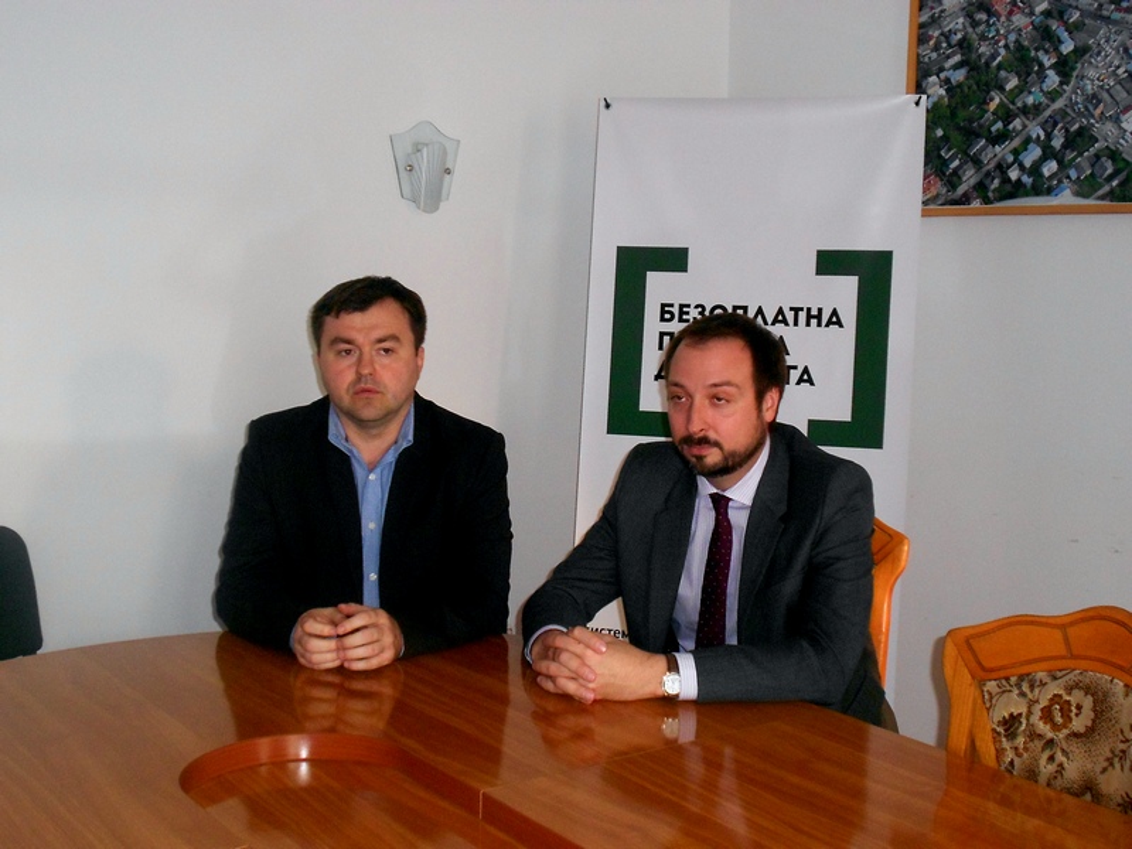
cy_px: 424
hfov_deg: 43.9
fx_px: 1406
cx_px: 566
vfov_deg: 33.6
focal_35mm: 43
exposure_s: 1/30
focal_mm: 7.7
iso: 320
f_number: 4.2
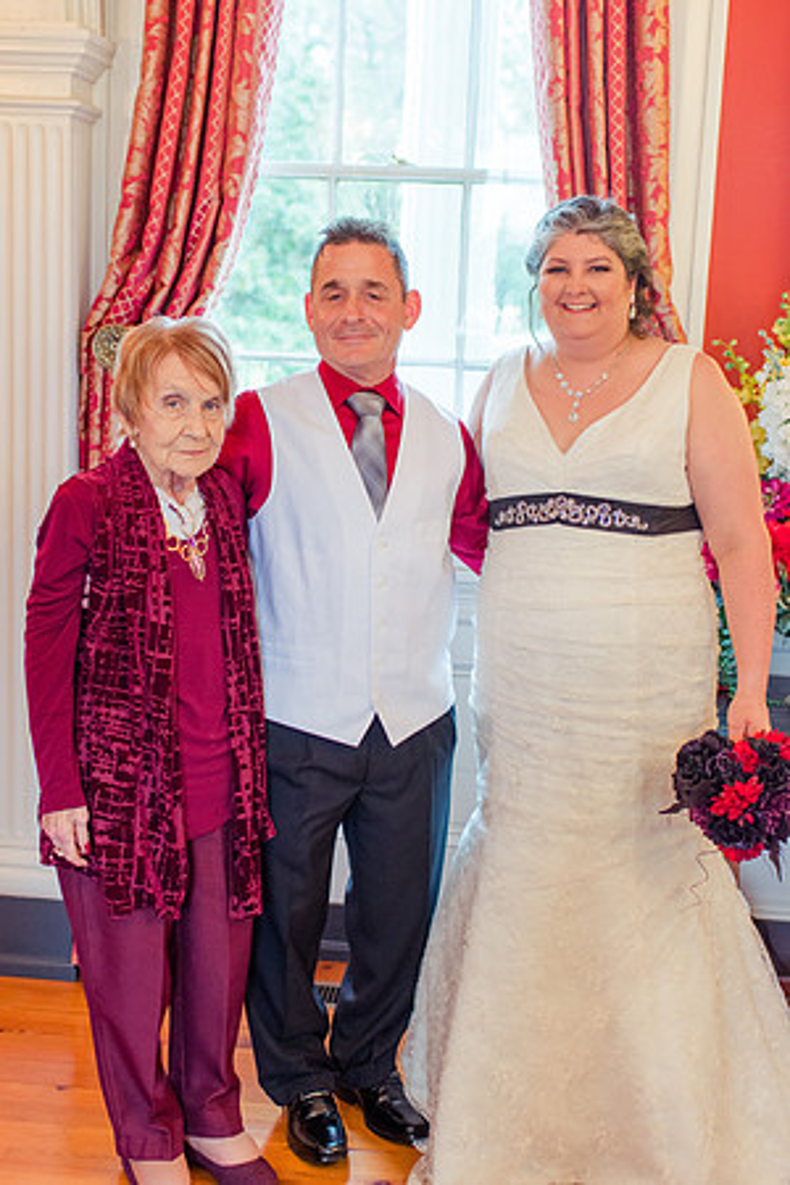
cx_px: 395
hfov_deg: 25.8
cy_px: 592
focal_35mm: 52
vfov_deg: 37.9
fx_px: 1728
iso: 500
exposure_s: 1/125
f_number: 2.2
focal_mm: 35
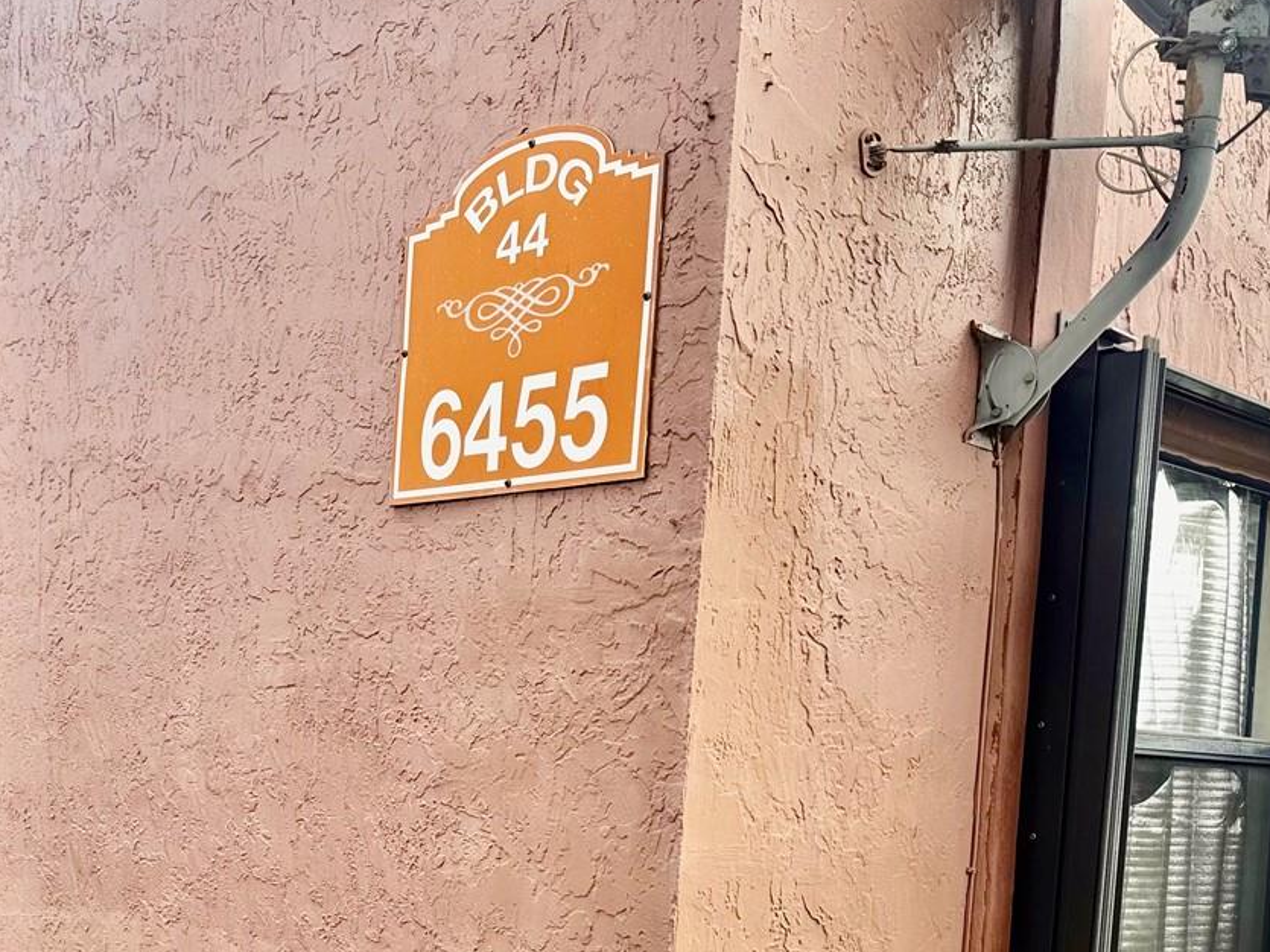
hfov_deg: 39.9
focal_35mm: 46
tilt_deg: -2.9
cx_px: 286
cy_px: 794
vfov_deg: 30.6
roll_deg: -3.2
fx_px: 1687
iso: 80
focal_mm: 6.76
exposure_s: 1/1059
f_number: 1.78
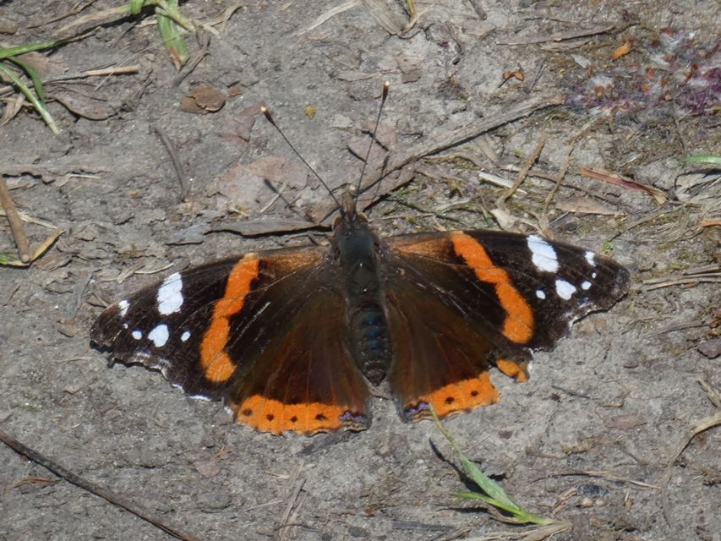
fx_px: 10082
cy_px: 270
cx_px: 360
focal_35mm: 484
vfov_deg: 3.1
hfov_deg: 4.1
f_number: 5.6
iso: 80
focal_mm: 86.7
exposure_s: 1/125
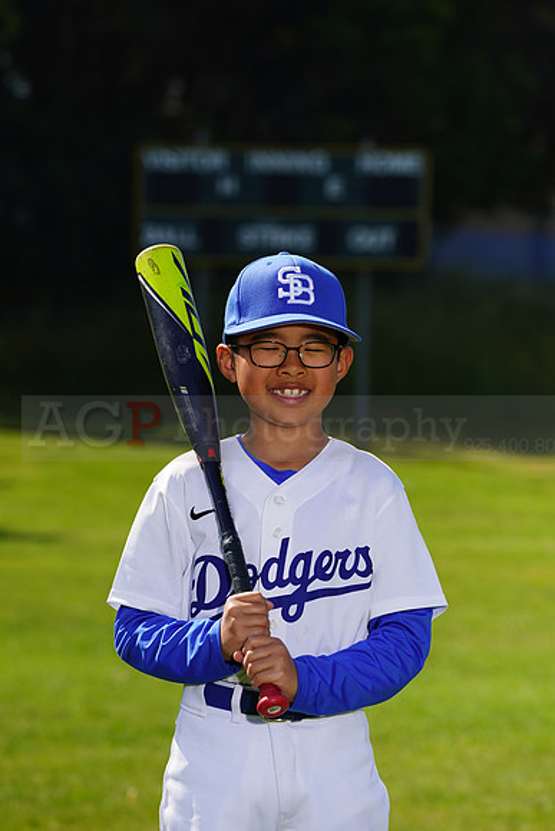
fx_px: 4622
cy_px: 416
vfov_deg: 10.3
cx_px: 278
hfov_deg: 6.9
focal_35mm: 200
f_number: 8
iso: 100
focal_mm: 200
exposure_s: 1/250
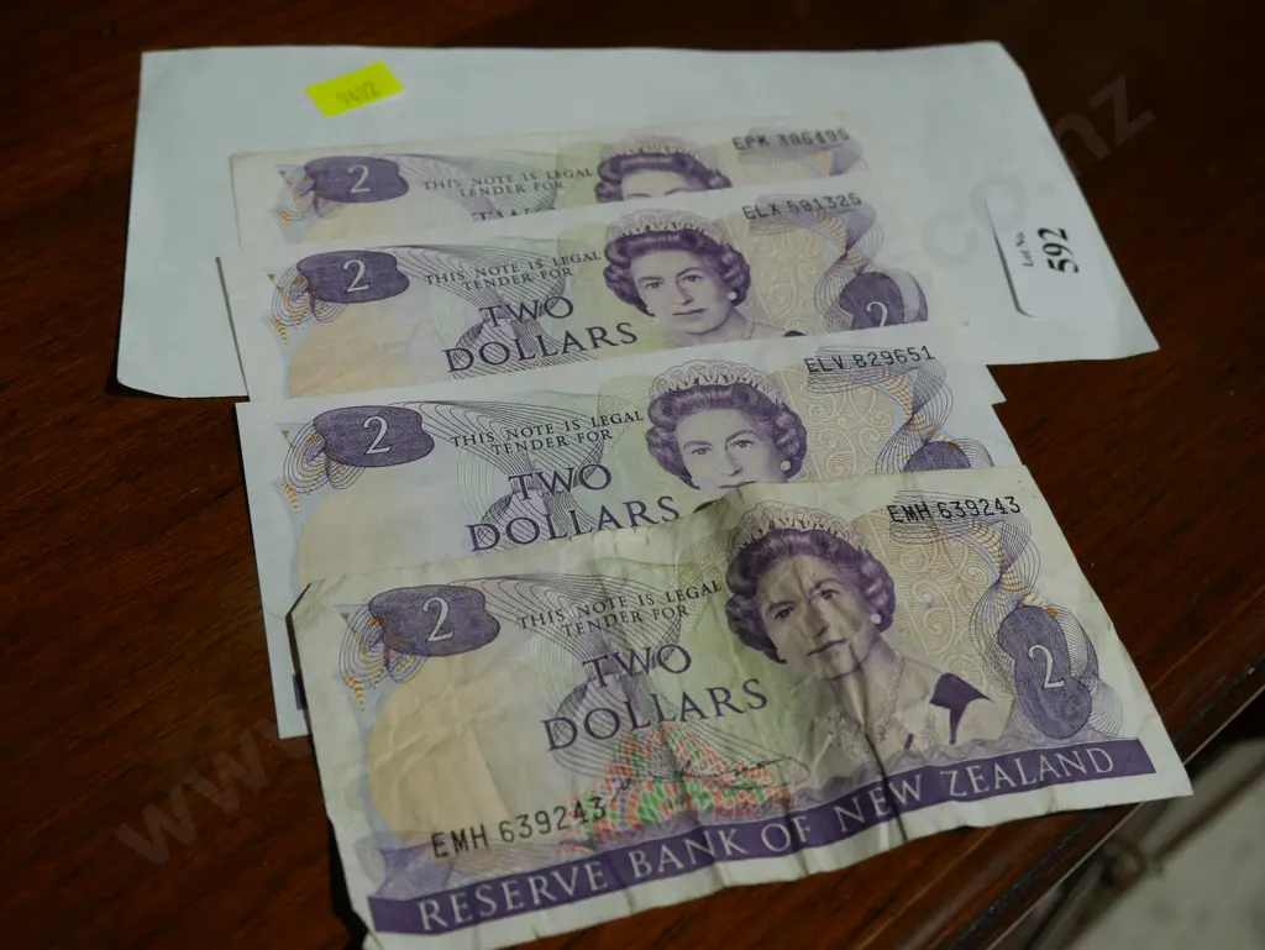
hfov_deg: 44.8
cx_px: 632
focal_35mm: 42
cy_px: 475
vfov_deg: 34.4
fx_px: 1536
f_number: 5
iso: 200
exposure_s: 1/60
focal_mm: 21
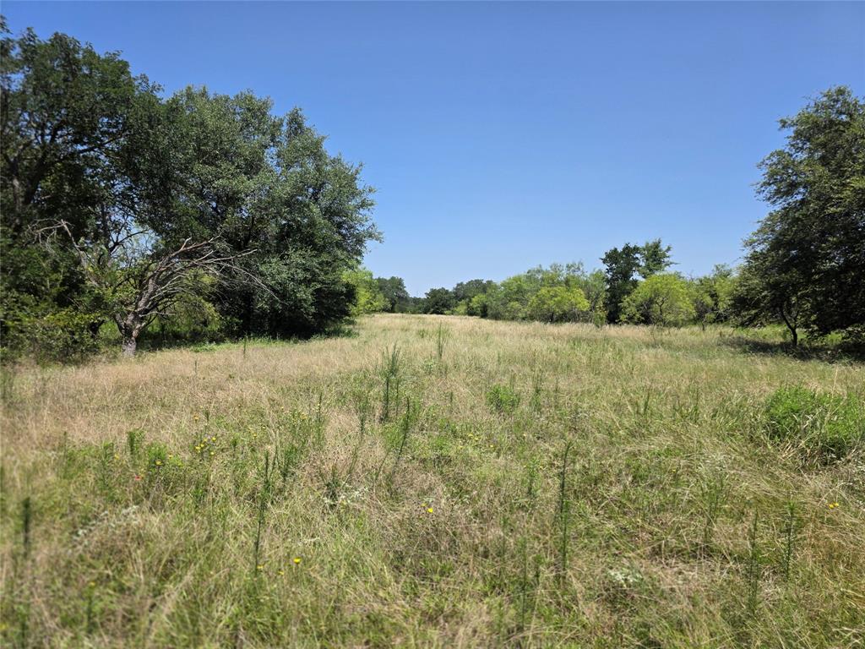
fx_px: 575
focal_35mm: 23
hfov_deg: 73.9
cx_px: 432
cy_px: 324
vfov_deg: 58.9
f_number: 1.7
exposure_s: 1/6355
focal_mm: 6.3
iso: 80
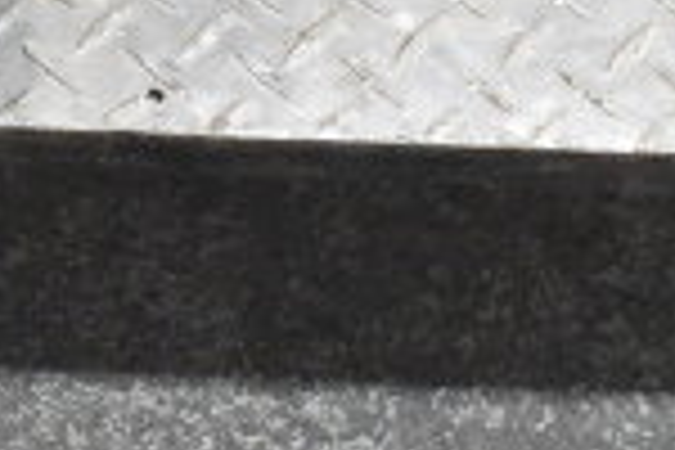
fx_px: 3319
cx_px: -684
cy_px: -182
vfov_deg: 7.6
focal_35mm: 177
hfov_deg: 10.6
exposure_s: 1/250
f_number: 8
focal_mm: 29
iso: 6400
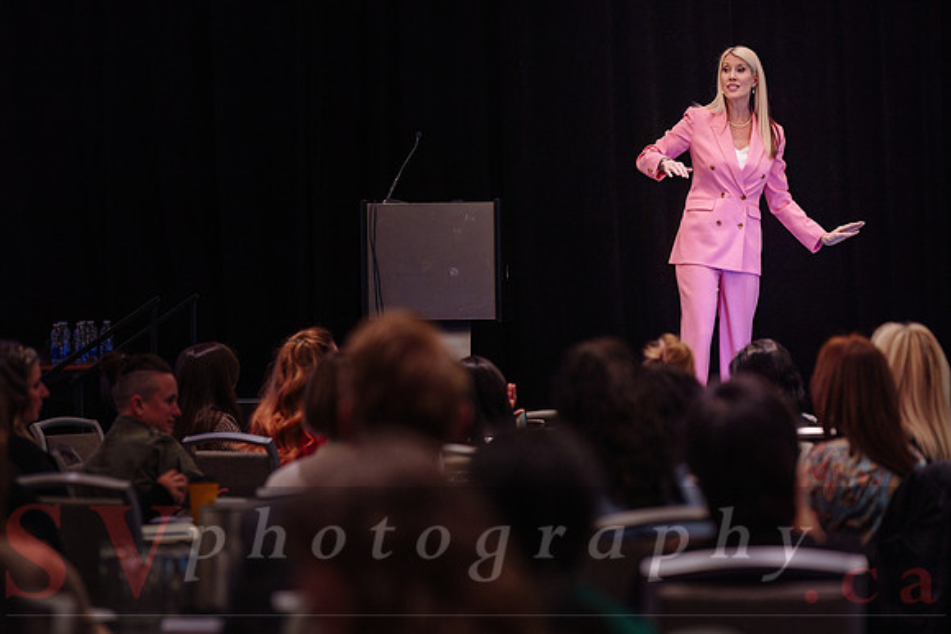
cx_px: 475
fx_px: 3904
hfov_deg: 13.9
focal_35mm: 148
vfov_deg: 9.3
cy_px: 286
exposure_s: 1/200
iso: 2500
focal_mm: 133
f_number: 2.8
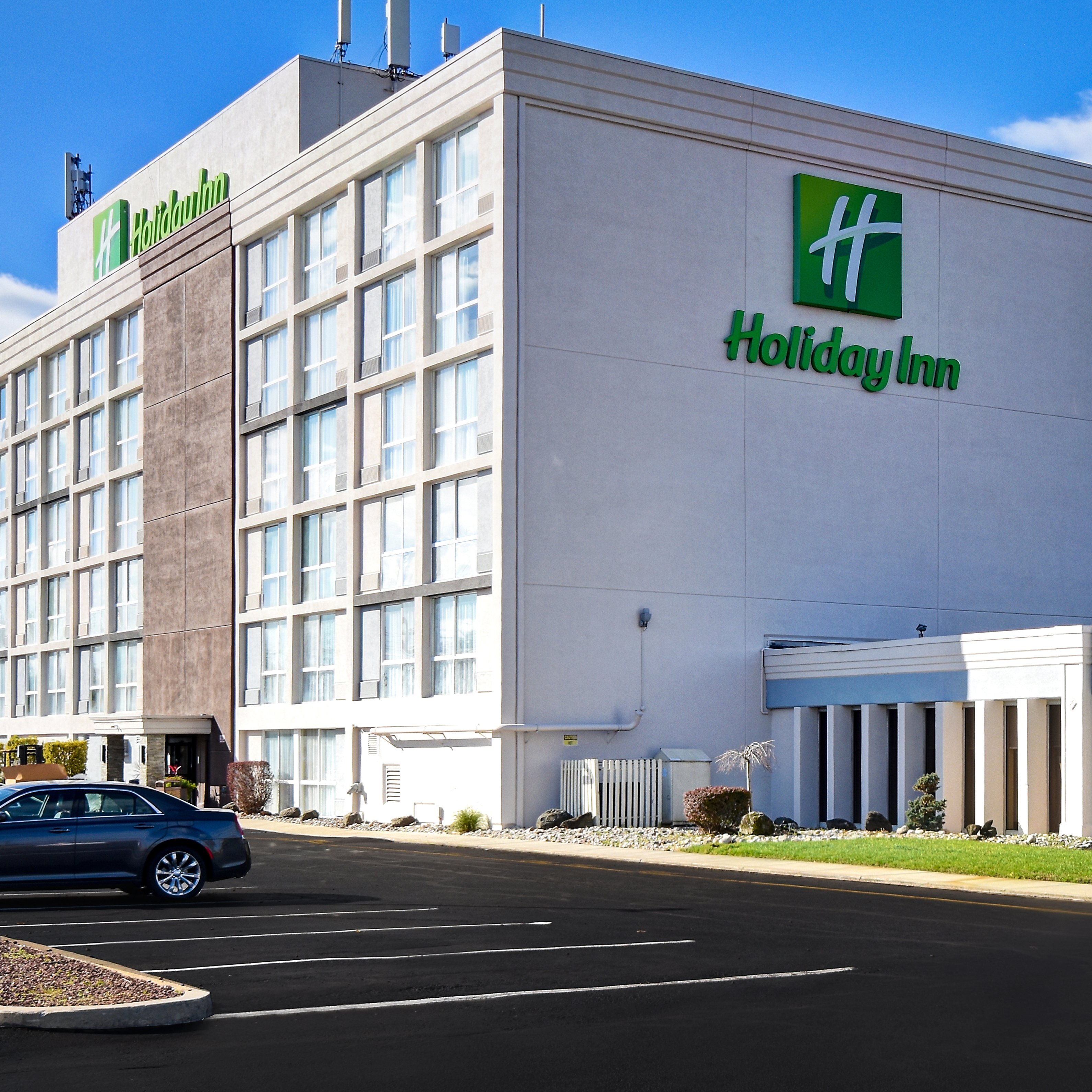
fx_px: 1713
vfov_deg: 35.4
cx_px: 803
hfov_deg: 34.7
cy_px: 547
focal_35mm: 48
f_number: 7.1
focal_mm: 20
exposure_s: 1/800
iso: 250
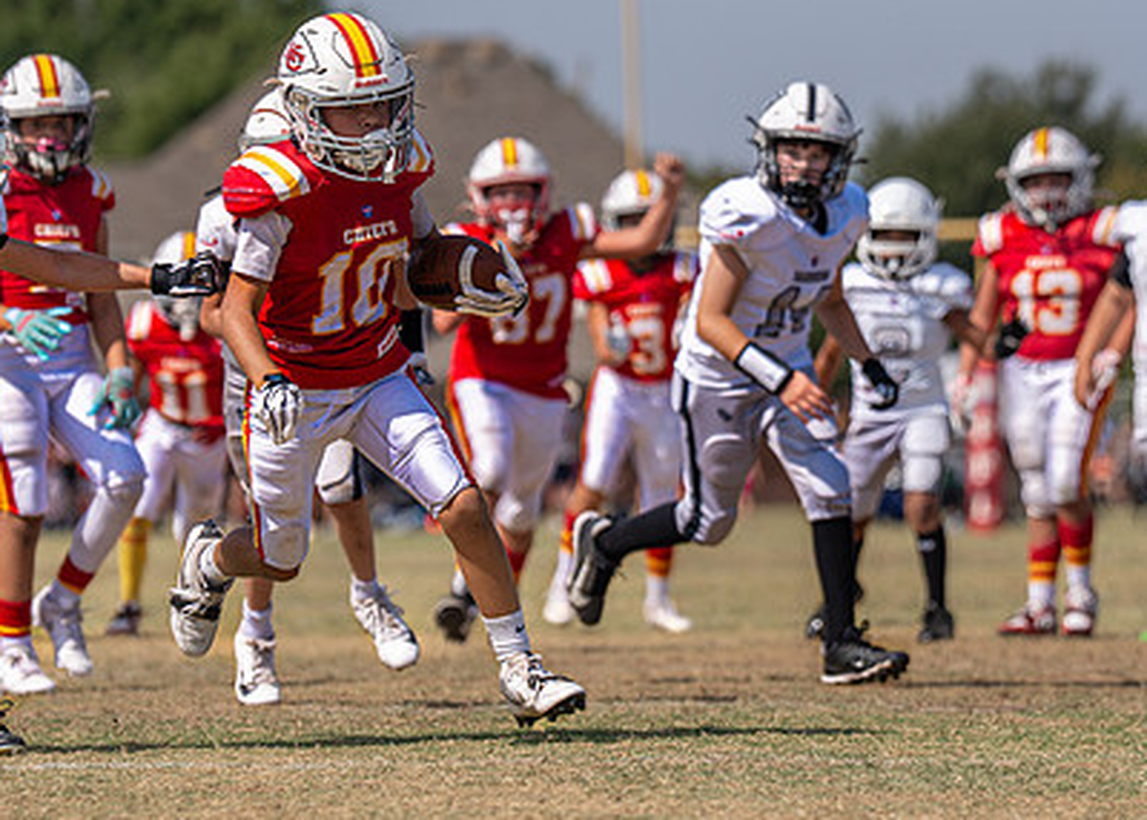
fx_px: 10721
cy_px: 205
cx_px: 450
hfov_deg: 6.1
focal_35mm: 329
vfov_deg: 4.4
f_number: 2.8
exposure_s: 1/3200
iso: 100
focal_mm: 142
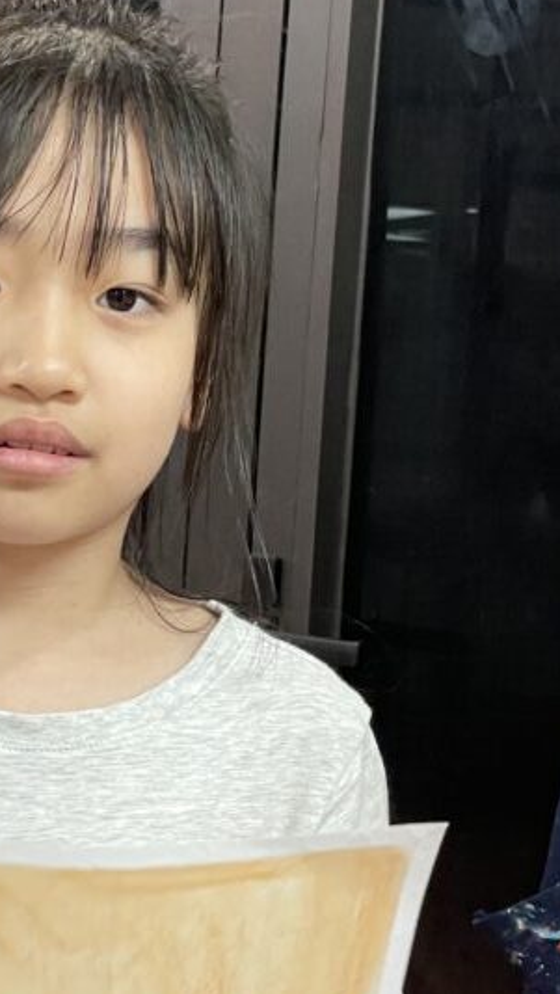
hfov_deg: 11.3
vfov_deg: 20.1
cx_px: -33
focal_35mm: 106
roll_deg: -3.3
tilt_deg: -5.5
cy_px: 640
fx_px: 2794
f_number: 2
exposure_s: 1/100
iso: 200
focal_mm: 6
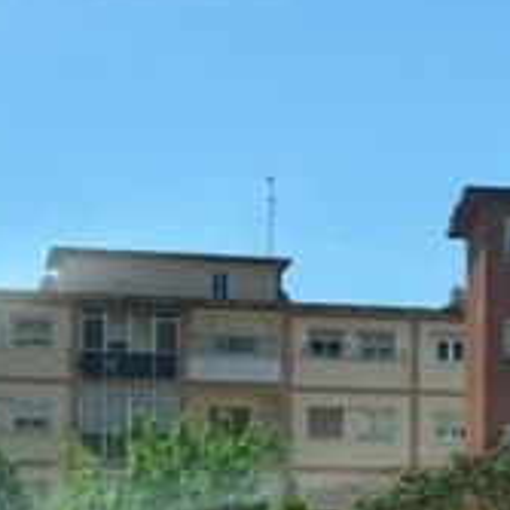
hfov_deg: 11.0
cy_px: 473
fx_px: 2434
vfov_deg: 11.9
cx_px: 986
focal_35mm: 146
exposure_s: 1/125
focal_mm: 24
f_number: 11
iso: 100
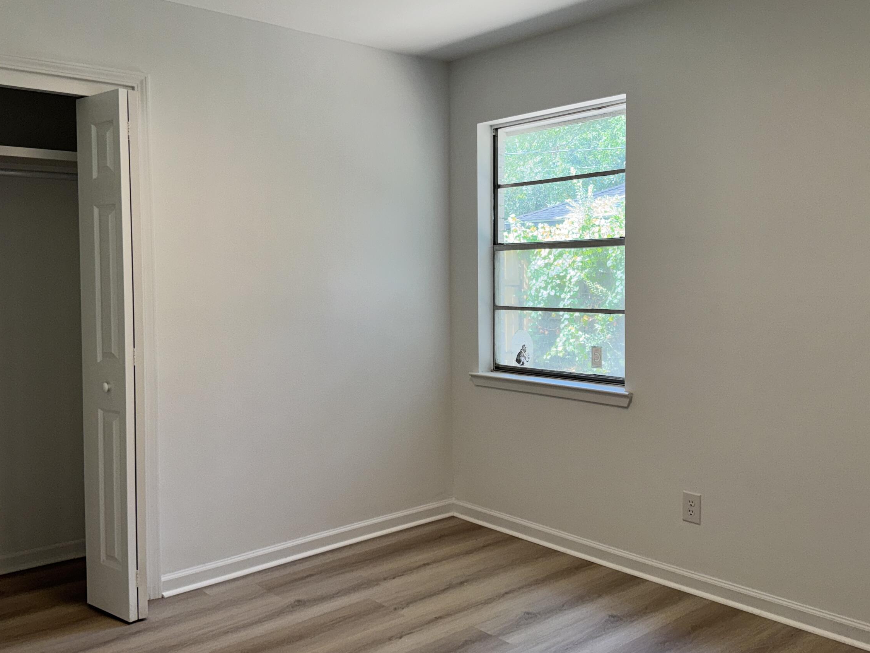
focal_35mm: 32
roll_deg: +0.9
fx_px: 804
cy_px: 304
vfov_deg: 44.1
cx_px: 399
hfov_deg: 56.7
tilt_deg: -2.4
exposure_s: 1/176
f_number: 1.78
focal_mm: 6.76
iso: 50
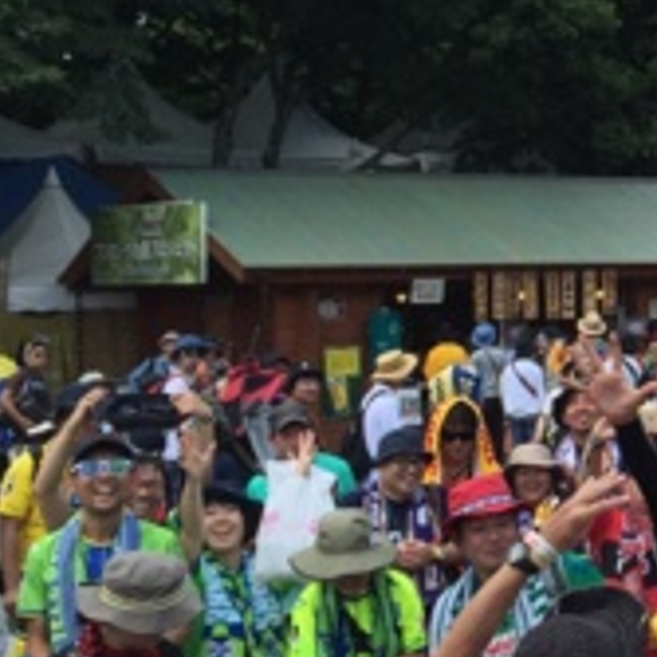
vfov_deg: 18.8
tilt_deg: +1.3
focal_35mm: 92
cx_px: 984
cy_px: 177
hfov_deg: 17.1
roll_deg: -0.4
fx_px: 1976
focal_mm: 4.15
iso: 32
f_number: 2.2
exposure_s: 1/1582
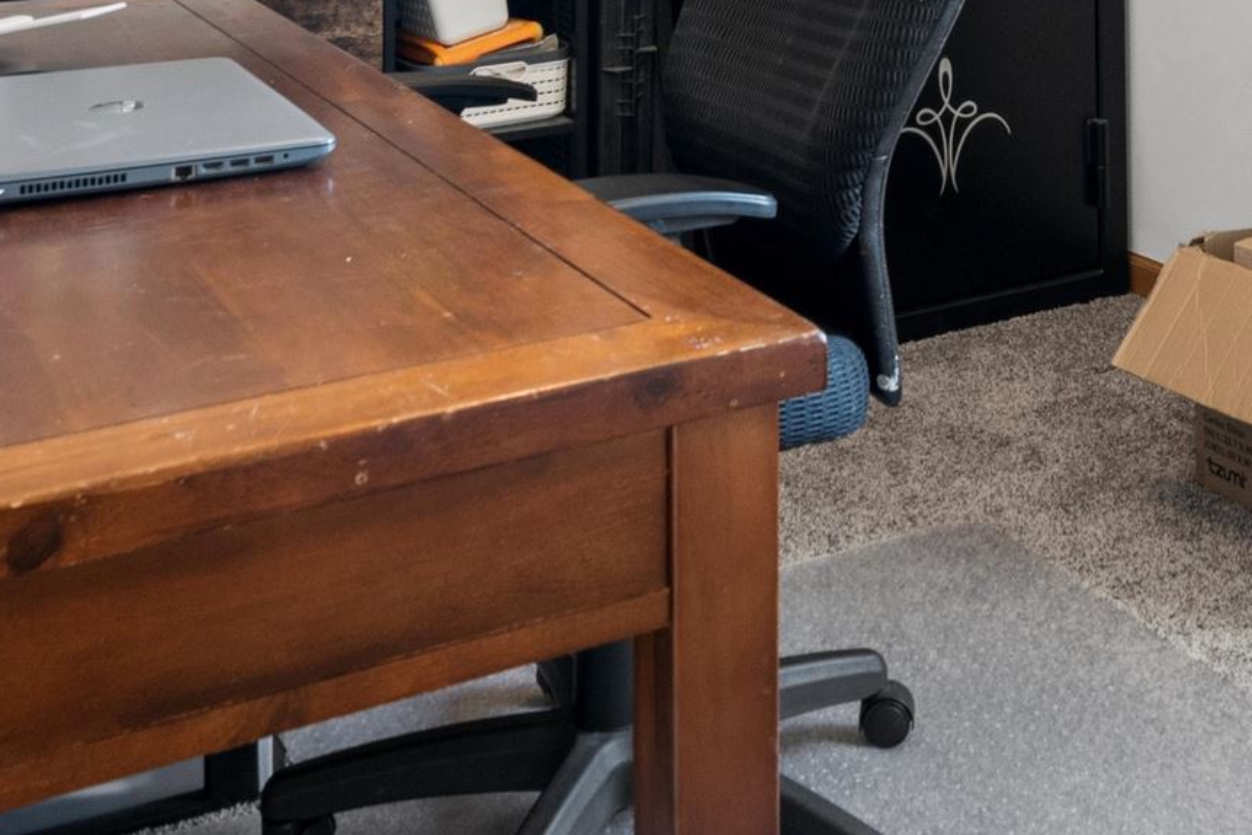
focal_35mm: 57
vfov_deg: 21.0
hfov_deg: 34.0
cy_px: -335
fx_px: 1983
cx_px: 996
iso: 800
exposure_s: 1/20
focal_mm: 16
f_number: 10
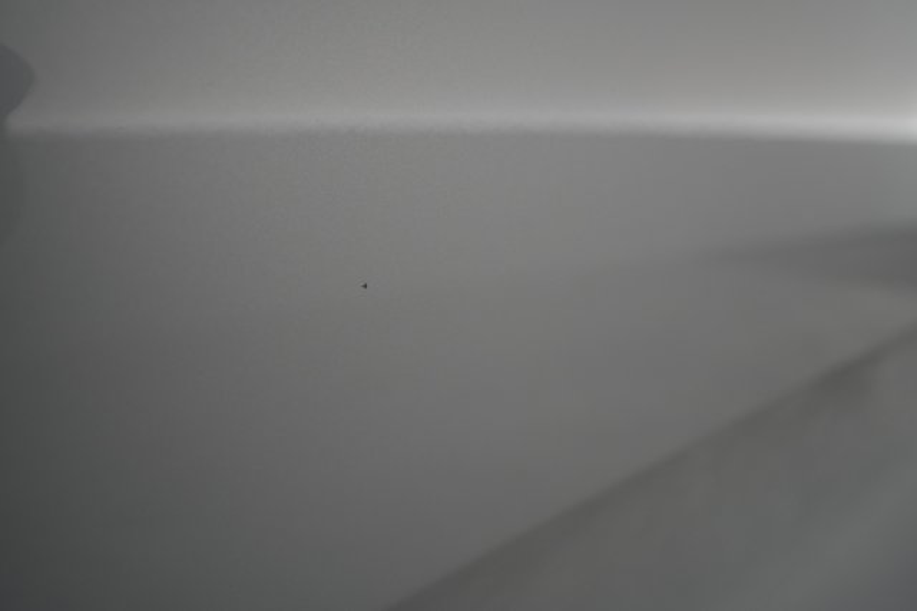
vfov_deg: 46.4
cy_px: 306
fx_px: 713
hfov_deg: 65.5
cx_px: 458
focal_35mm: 28
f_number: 4.5
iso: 1000
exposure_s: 1/100
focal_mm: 28
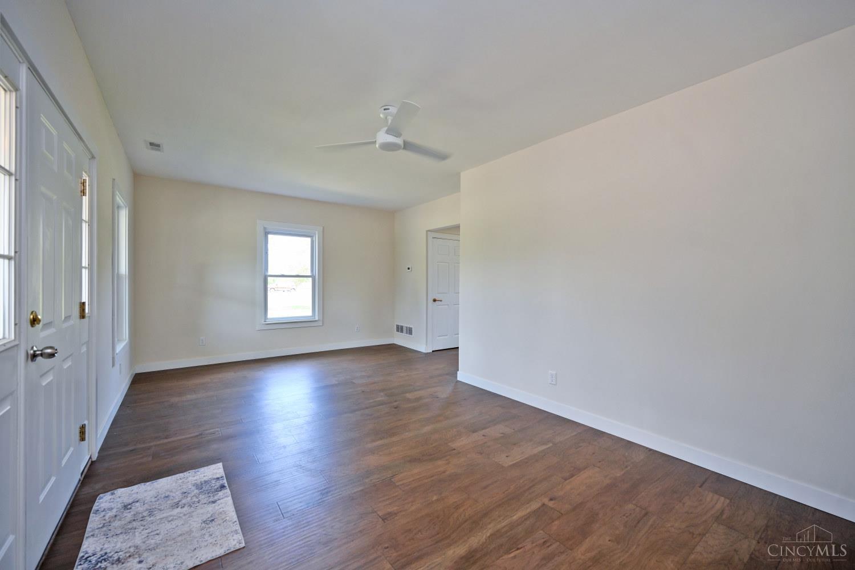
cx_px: 428
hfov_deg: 104.3
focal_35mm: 14
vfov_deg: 81.2
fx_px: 332
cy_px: 285
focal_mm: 14
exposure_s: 1/60
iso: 280
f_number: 4
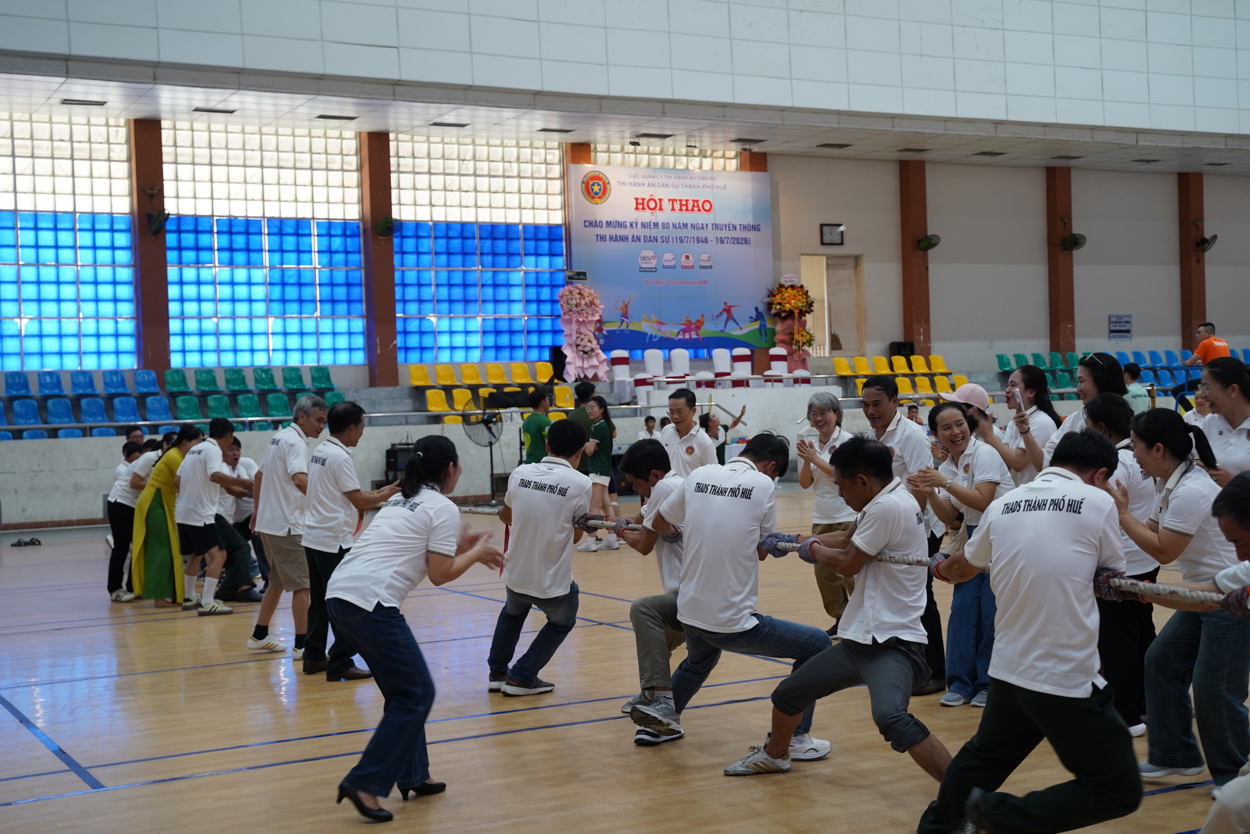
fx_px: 1632
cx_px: 625
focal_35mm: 47
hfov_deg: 41.9
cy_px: 417
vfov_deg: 28.6
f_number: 4
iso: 400
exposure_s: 1/60
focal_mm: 47
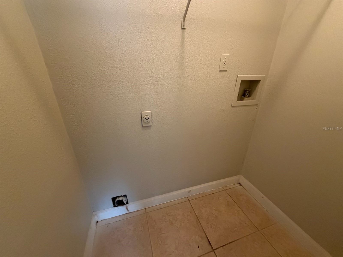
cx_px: 172
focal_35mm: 14
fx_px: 139
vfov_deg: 85.7
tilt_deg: -24.1
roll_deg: -0.9
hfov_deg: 102.1
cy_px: 128
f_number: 2.2
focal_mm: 2.22
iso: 800
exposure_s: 1/60
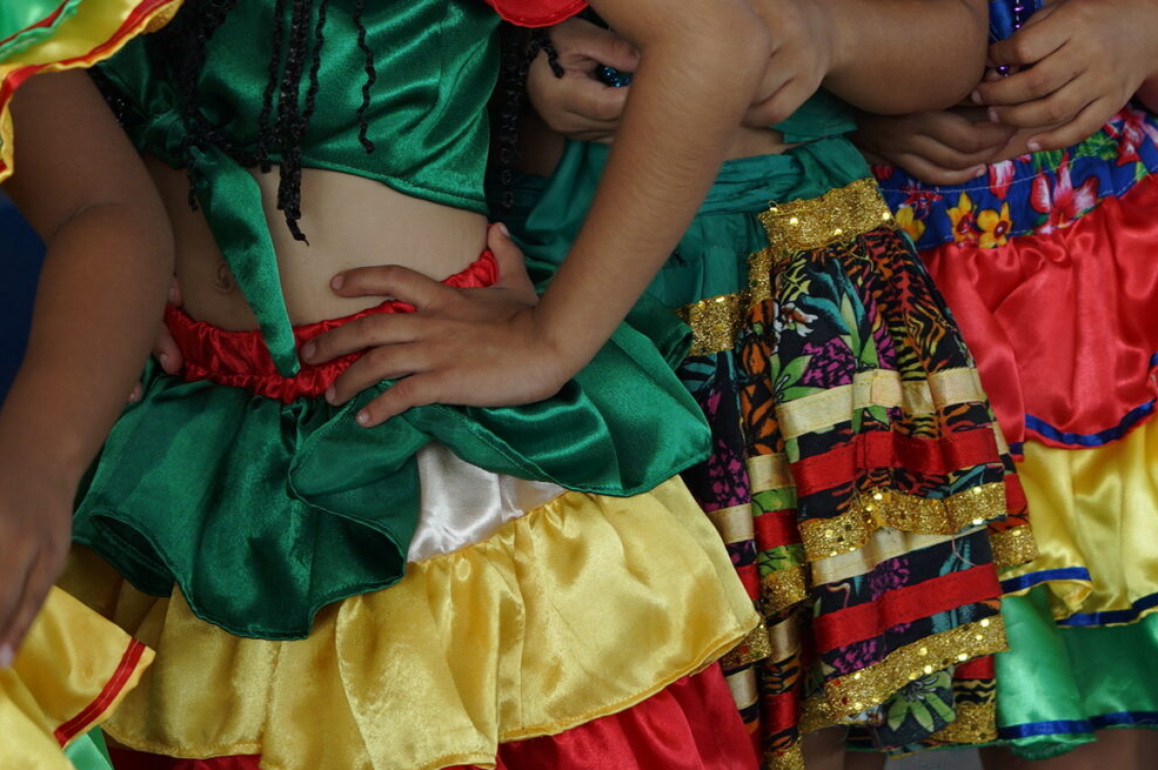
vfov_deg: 10.3
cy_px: -175
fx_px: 4178
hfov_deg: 15.7
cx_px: 770
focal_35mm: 130
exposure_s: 1/80
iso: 100
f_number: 4
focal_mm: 50
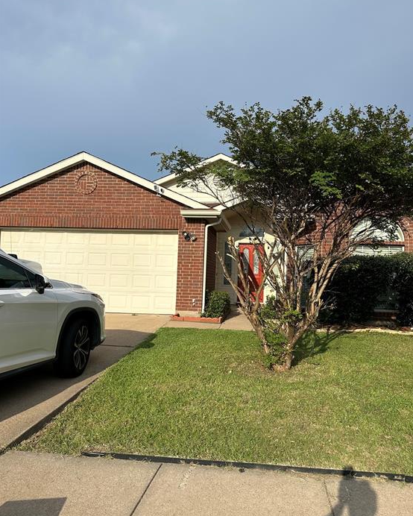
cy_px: 256
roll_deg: -3.3
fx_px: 397
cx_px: 213
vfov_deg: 66.0
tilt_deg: +3.6
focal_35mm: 26
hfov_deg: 54.9
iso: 80
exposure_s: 1/6211
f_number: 1.78
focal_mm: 6.86
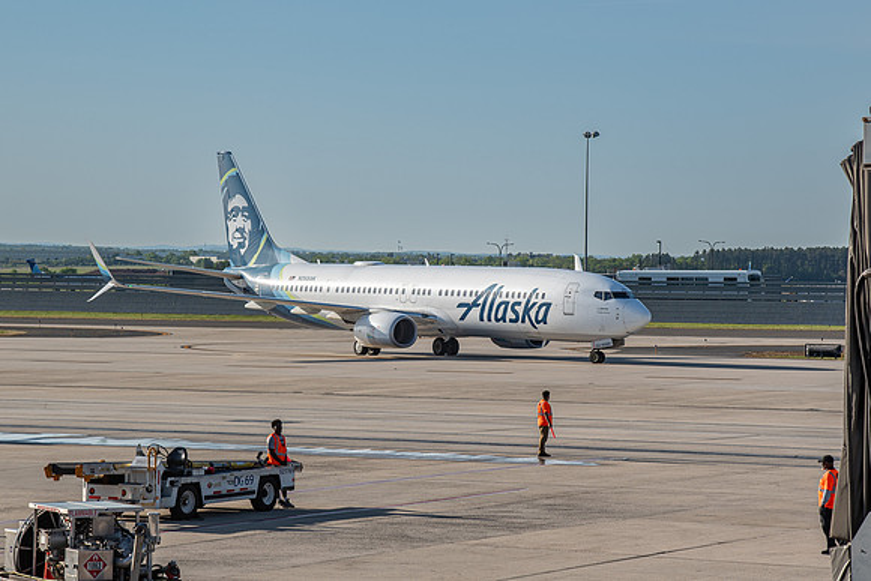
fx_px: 2983
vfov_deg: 11.1
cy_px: 308
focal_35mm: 123
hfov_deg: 16.6
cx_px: 428
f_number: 6.3
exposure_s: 1/125
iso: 100
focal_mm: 78
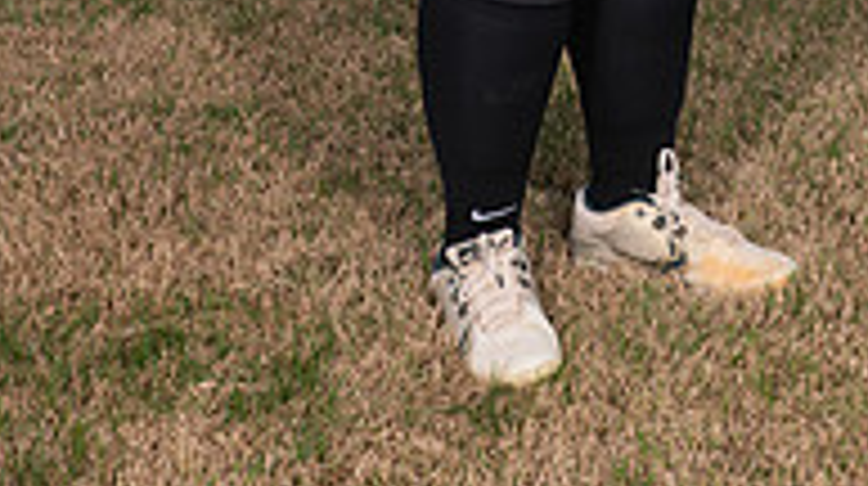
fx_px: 3149
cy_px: -500
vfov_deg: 8.4
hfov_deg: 15.6
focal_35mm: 137
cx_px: 648
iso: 320
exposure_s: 1/320
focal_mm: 56
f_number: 6.3
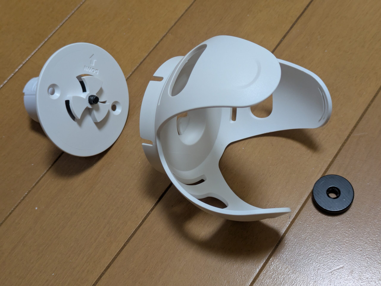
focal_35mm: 51
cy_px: 143
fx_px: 562
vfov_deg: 28.6
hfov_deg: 37.5
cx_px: 190
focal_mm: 5.43
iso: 192
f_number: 1.89
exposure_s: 1/25
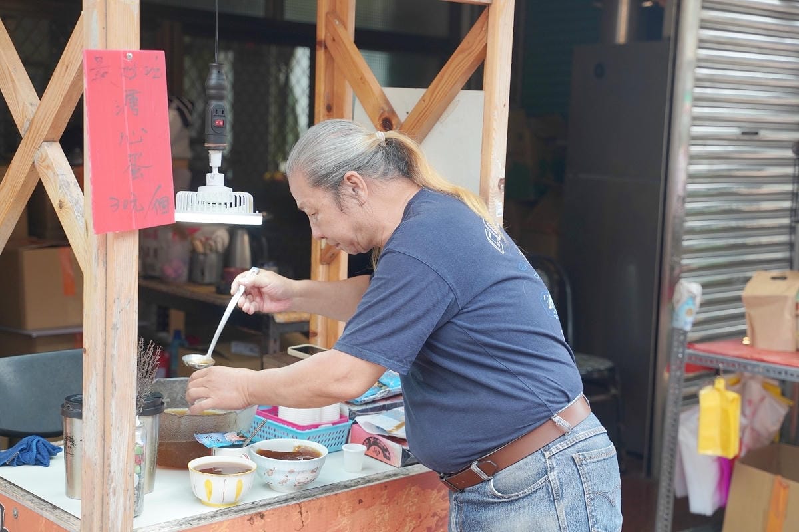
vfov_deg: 24.6
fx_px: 1221
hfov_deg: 36.2
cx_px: 400
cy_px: 266
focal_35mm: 55
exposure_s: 1/160
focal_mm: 55
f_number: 4
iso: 640
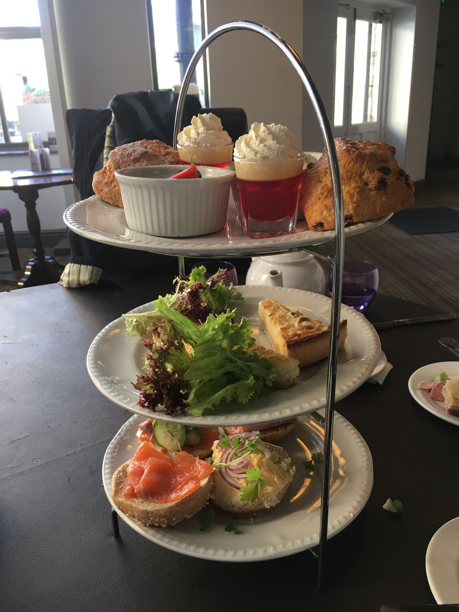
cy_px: 306
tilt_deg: -19.8
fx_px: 513
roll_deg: +2.4
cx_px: 230
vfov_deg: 61.7
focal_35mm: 29
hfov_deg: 48.2
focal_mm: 4.15
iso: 32
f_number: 2.2
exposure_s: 1/17
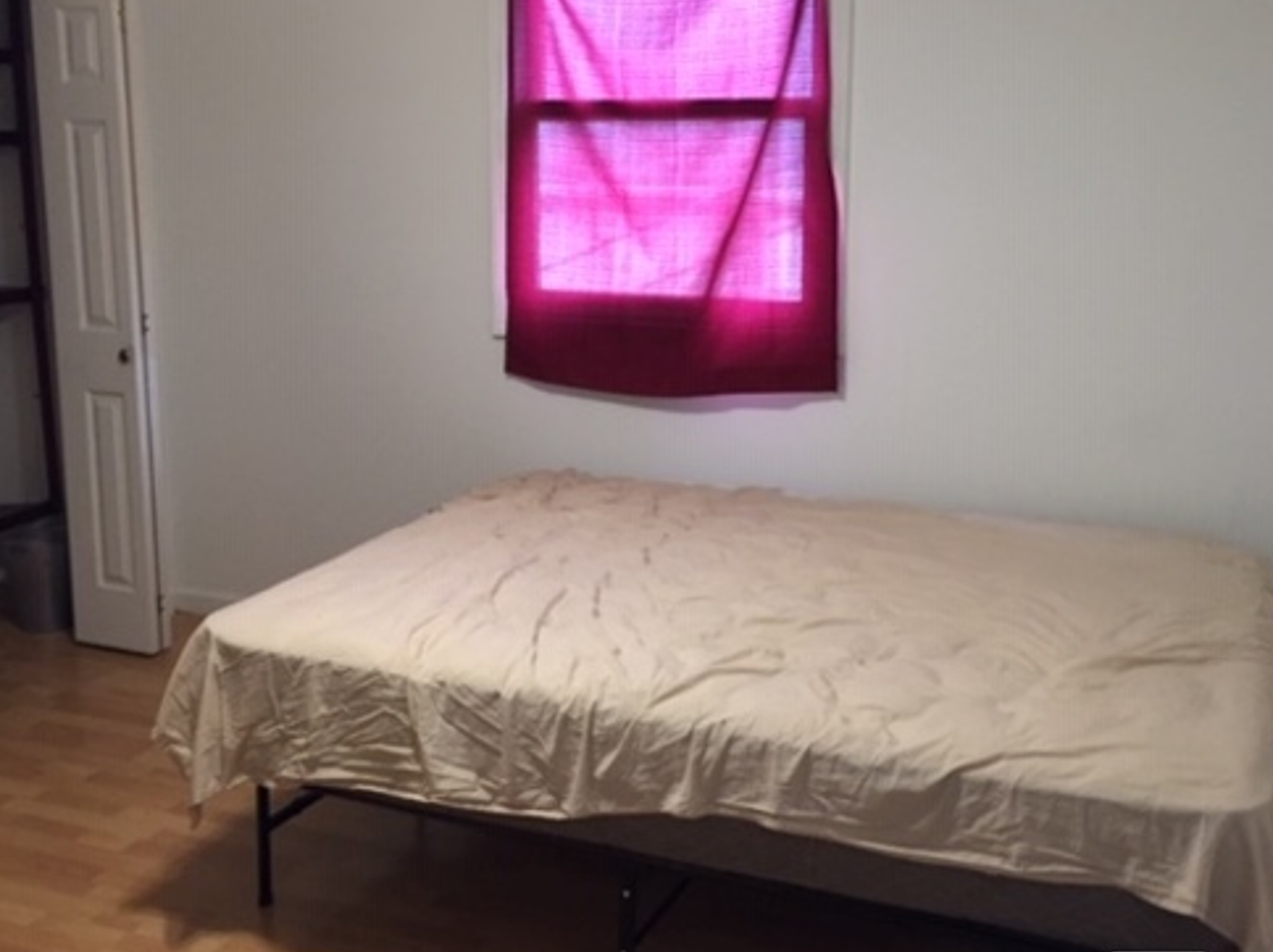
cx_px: 654
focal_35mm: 40
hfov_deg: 46.8
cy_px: 400
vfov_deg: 35.8
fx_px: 1470
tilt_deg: -11.1
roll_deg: -0.7
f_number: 2.2
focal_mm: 4.15
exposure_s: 1/30
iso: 125
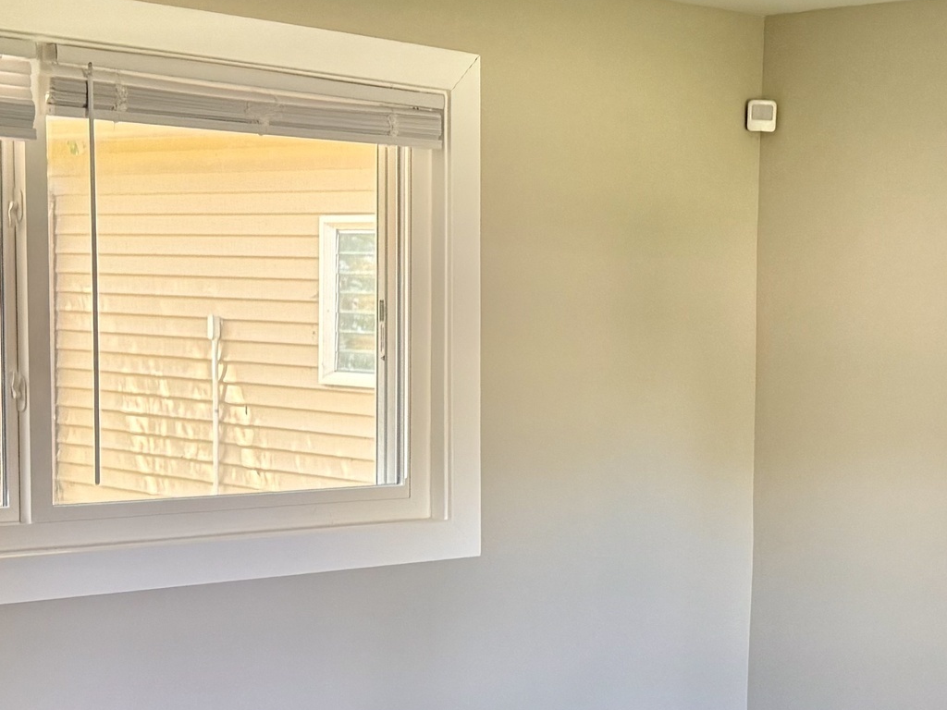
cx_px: 710
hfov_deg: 26.7
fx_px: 1970
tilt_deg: -2.5
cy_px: 528
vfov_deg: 20.3
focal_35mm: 72
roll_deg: -1.4
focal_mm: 6.76
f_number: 1.78
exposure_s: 1/121
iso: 200
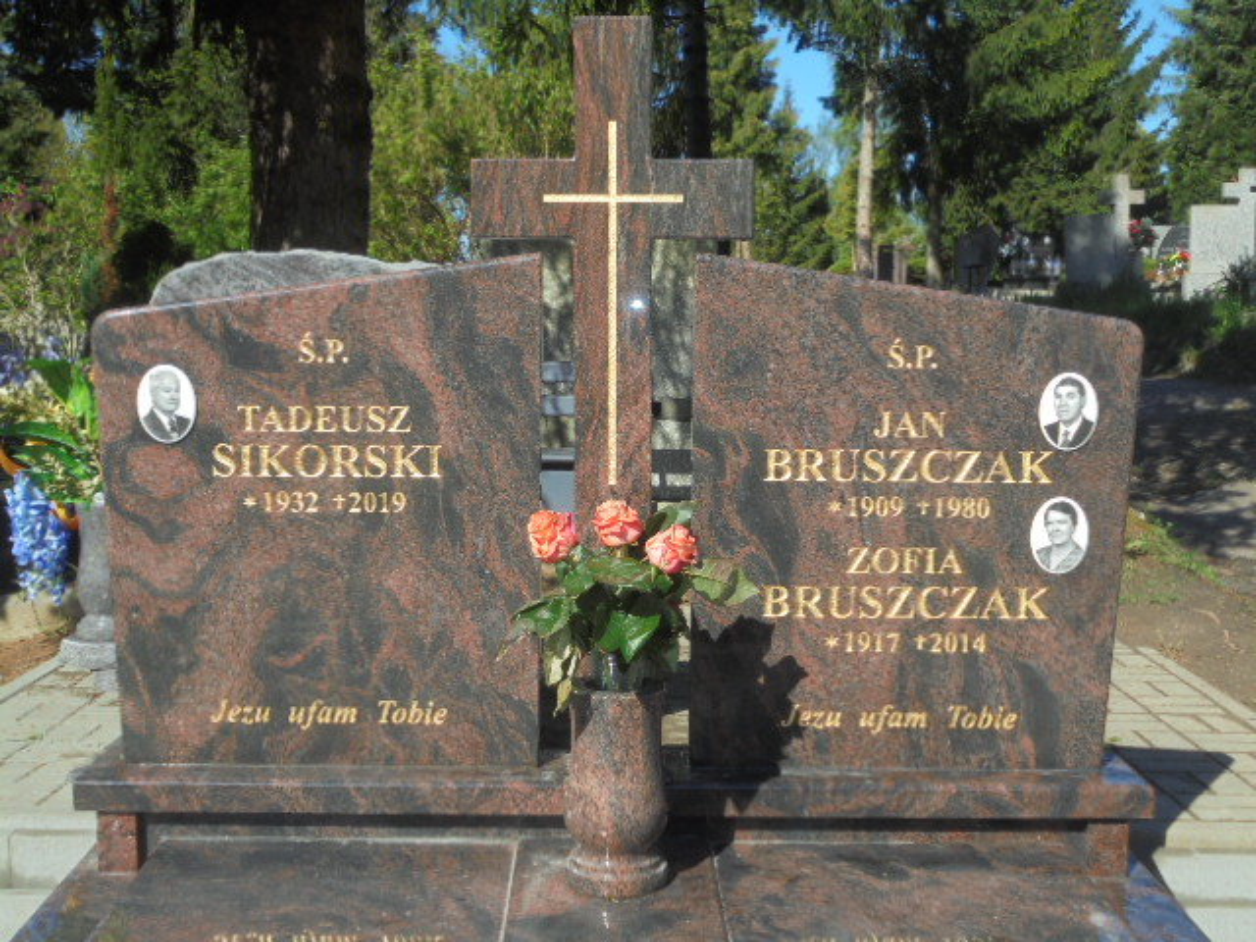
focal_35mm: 49
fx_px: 1778
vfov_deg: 29.7
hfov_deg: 38.9
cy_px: 471
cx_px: 628
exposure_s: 1/500
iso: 100
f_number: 4.8
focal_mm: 8.9
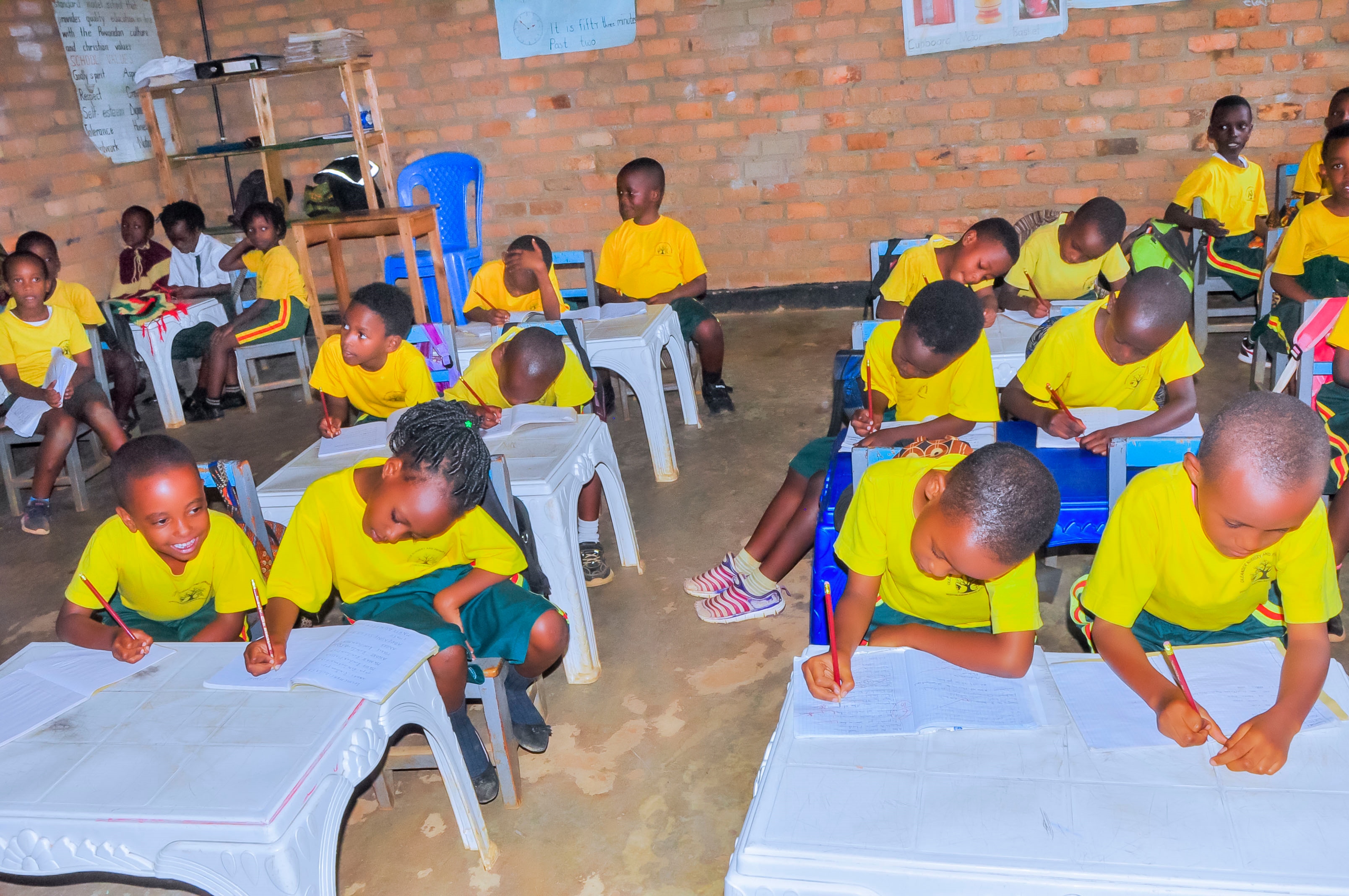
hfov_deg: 59.6
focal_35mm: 32
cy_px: 448
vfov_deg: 41.6
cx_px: 674
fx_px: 1179
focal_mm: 21
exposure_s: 1/100
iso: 640
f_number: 13
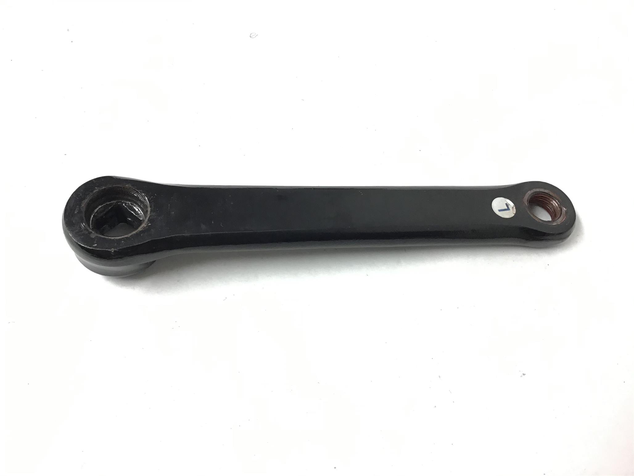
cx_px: 317
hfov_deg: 58.4
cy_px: 238
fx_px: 568
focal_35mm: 31
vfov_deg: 45.4
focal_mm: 3.3
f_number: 2.4
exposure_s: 1/33
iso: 40
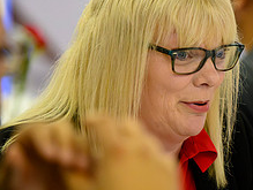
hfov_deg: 5.8
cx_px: 200
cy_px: 44
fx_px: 2511
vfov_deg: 4.3
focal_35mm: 343
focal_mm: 135
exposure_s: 1/200
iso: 6400
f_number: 2.8
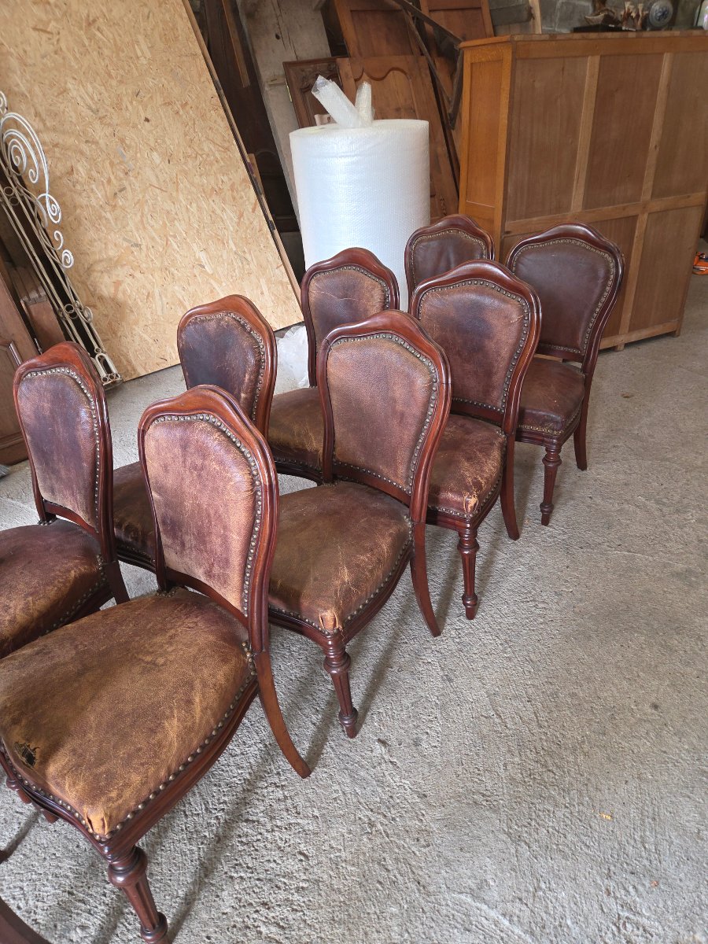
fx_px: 627
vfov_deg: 73.9
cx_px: 354
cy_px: 472
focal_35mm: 23
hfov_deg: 58.9
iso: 100
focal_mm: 5.4
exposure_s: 1/40
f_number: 1.8
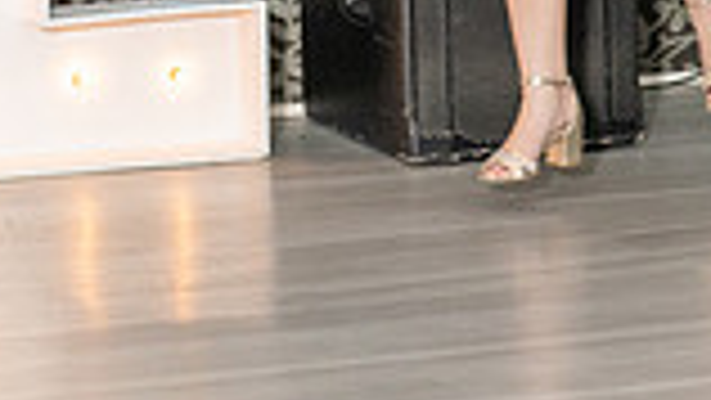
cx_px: 554
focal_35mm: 284
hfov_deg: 7.6
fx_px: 5356
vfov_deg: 4.3
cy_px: -242
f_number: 3.5
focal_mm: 55
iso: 640
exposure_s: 1/200
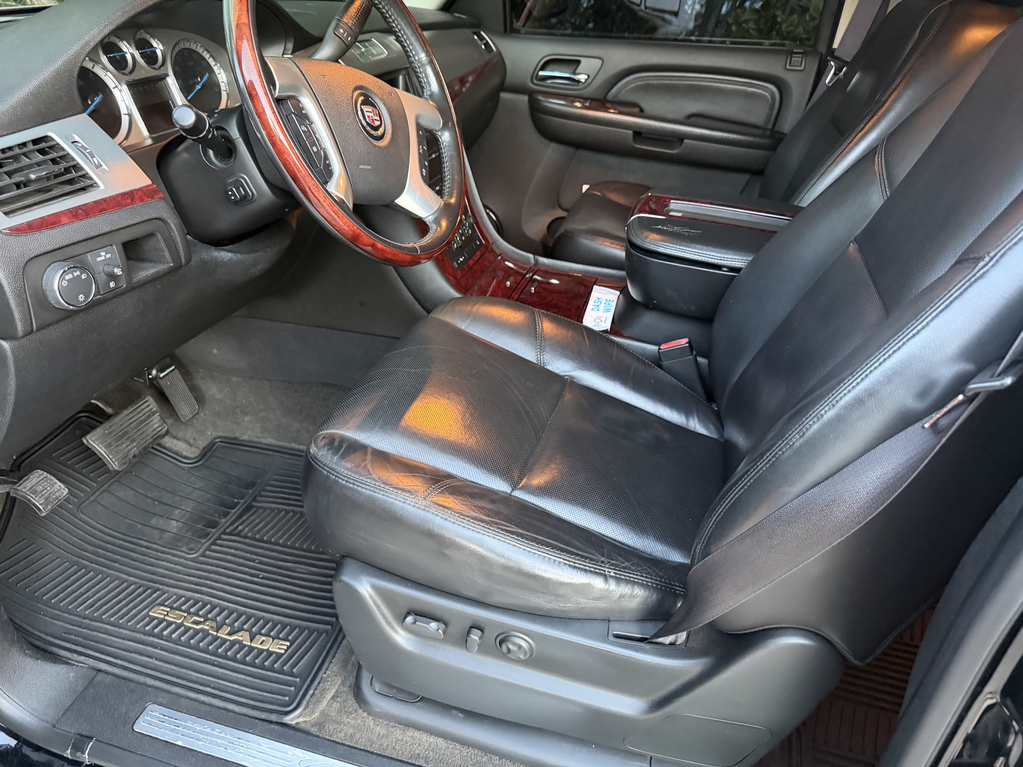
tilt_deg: -31.4
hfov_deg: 71.6
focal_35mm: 24
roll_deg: +1.8
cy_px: 384
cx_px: 512
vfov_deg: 56.8
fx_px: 709
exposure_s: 1/40
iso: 800
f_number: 1.78
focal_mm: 6.76
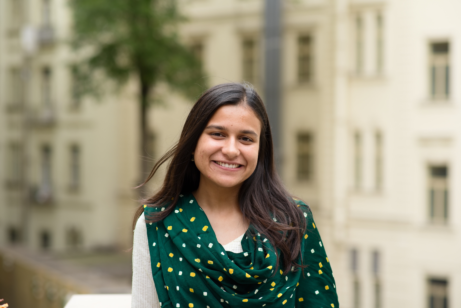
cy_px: 154
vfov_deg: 16.1
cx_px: 230
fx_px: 1089
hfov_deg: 23.9
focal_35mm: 85
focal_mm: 85
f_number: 3.2
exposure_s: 1/400
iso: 200
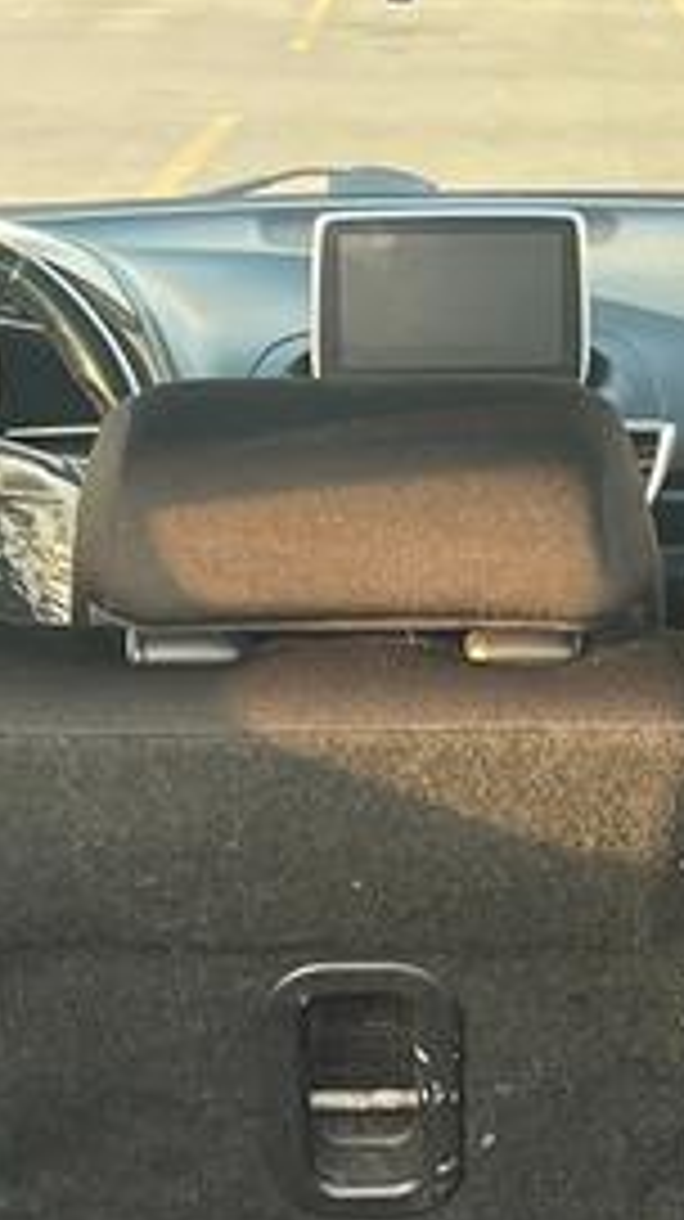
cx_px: 423
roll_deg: +0.5
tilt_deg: -27.9
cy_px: 1999
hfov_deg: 9.0
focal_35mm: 134
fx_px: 4330
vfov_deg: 14.6
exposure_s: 1/122
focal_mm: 5.1
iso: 100
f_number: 1.6
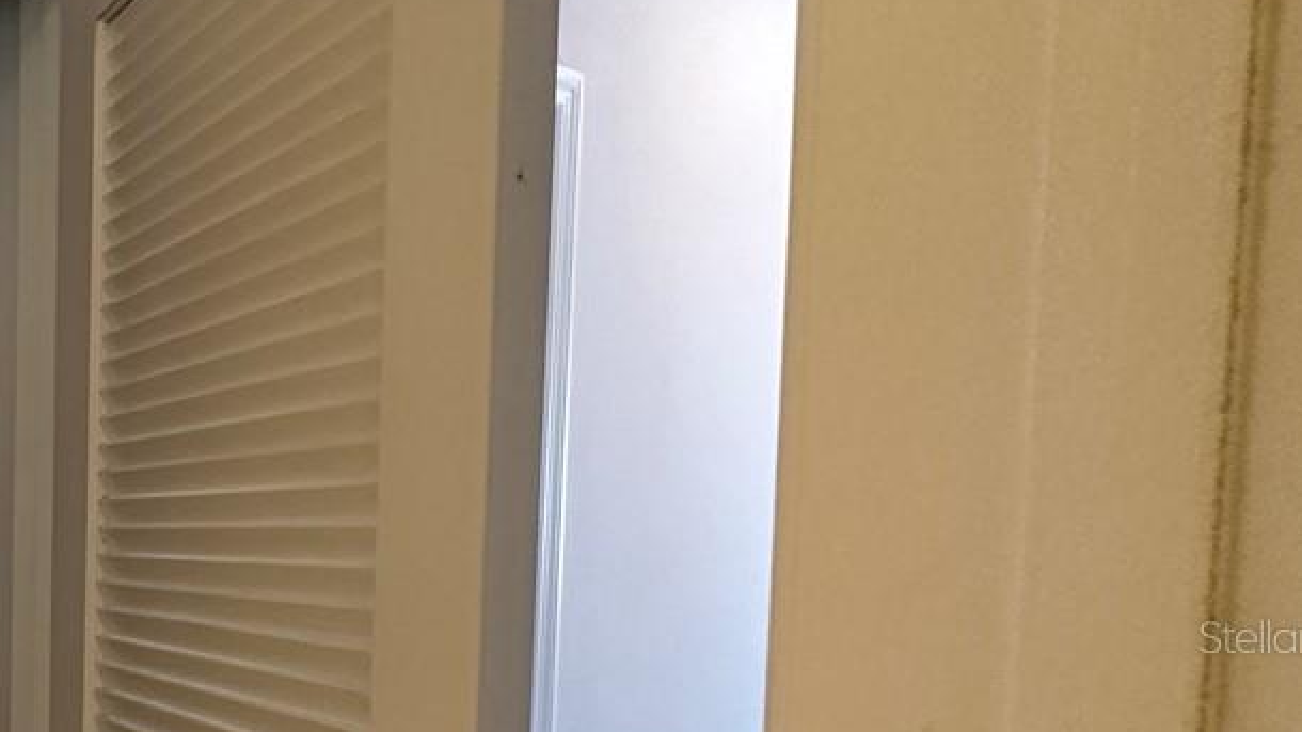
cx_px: -307
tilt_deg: -3.8
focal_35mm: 40
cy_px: 636
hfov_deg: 36.8
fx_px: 1381
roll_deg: -0.6
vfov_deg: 28.7
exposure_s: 1/60
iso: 400
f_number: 2.2
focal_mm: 2.22
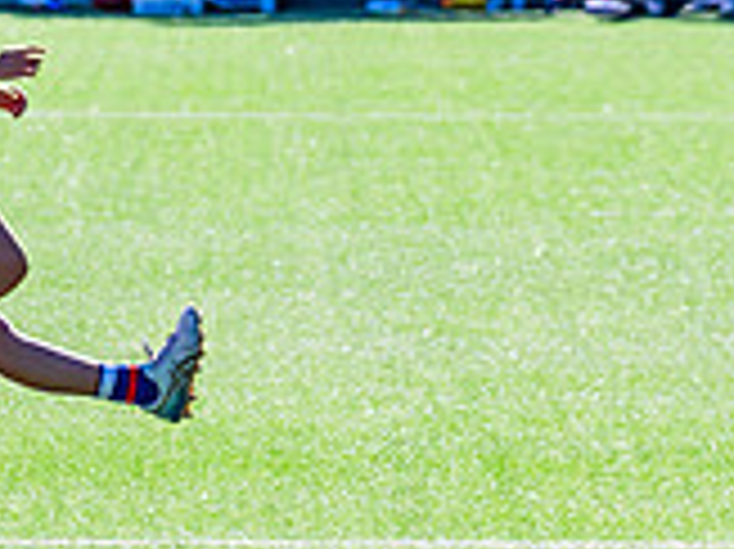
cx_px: -15
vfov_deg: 1.7
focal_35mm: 870
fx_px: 18434
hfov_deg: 2.3
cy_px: 336
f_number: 9
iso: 800
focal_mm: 240
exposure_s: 1/1250
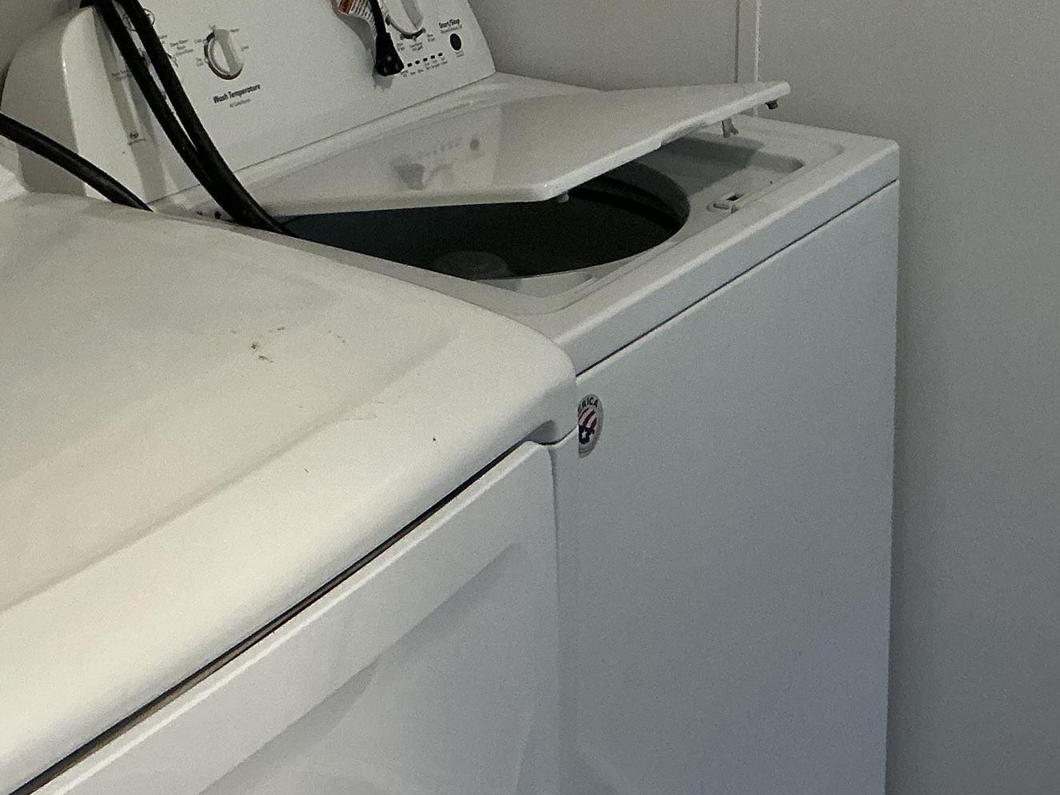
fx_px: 1990
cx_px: 506
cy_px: -126
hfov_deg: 29.8
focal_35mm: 65
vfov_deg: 21.2
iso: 100
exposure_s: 1/60
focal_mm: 3
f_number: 1.8
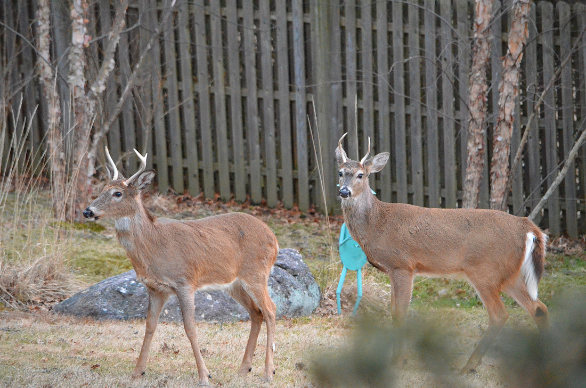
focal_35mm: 278
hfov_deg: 7.4
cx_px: 293
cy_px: 194
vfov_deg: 4.9
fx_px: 4509
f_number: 5
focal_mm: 185
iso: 6400
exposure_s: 1/50
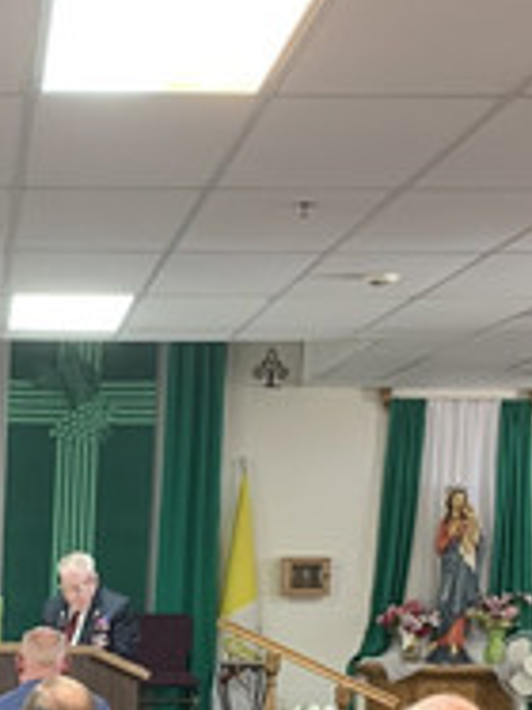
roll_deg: -2.1
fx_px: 1826
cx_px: -133
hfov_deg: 15.8
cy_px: 831
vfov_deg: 20.7
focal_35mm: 89
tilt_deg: -8.1
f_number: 1.8
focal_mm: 4.25
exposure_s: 1/60
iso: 160
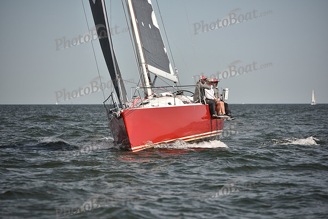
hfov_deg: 10.3
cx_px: 164
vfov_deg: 6.9
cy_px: 110
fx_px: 1823
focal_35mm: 200
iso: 250
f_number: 5
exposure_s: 1/1250
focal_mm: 200
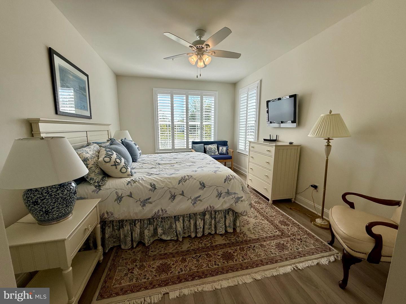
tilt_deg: -8.6
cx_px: 203
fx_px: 164
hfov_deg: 102.1
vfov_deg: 85.7
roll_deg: -0.1
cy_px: 152
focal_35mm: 14
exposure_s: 1/522
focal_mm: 2.22
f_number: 2.2
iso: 64
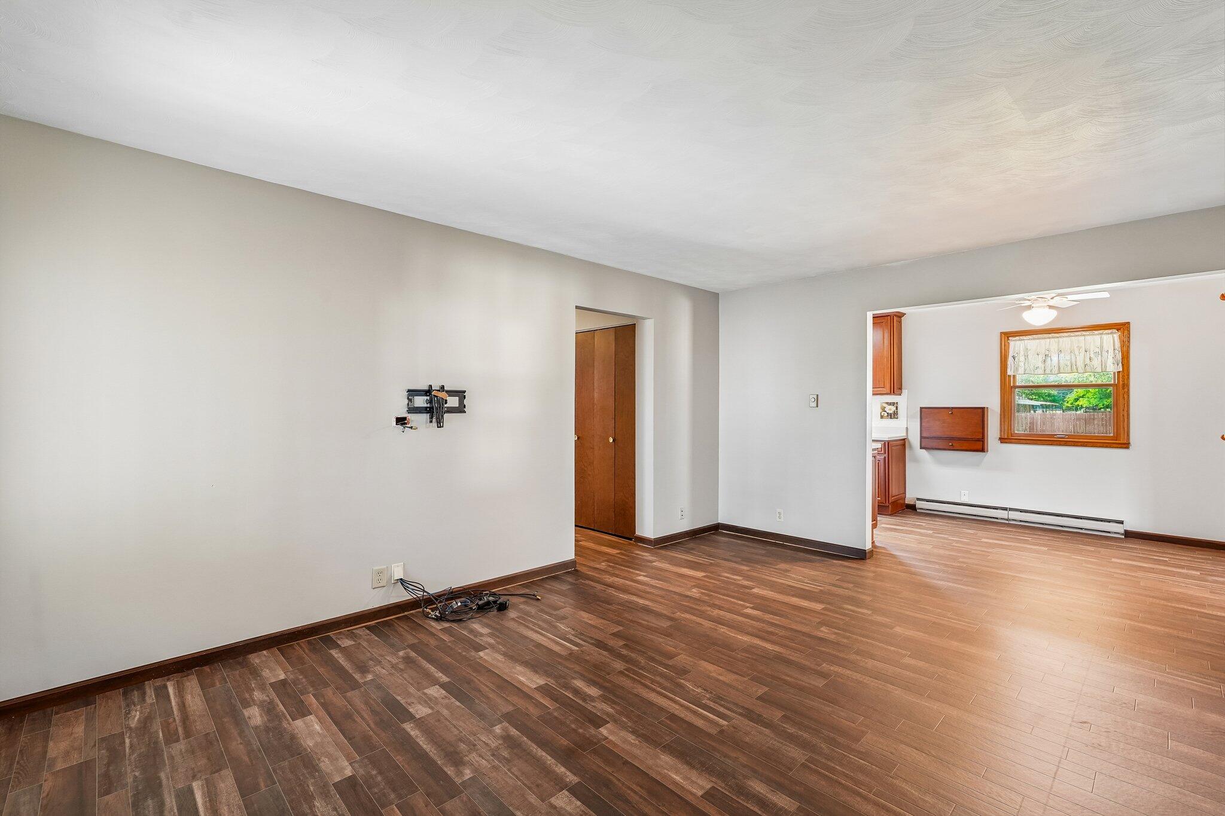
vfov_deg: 73.7
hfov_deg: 96.7
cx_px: 612
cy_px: 408
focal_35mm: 16
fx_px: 544
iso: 400
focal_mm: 16
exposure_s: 1/3.33
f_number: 8
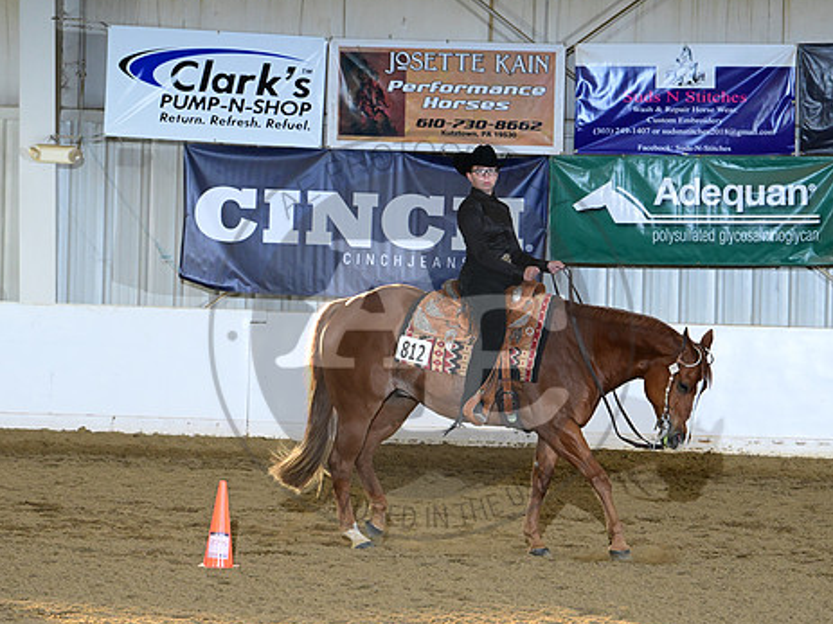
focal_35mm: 241
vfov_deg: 6.2
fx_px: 5798
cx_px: 421
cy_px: 335
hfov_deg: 8.2
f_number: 8
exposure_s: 1/200
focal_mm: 200
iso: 5000
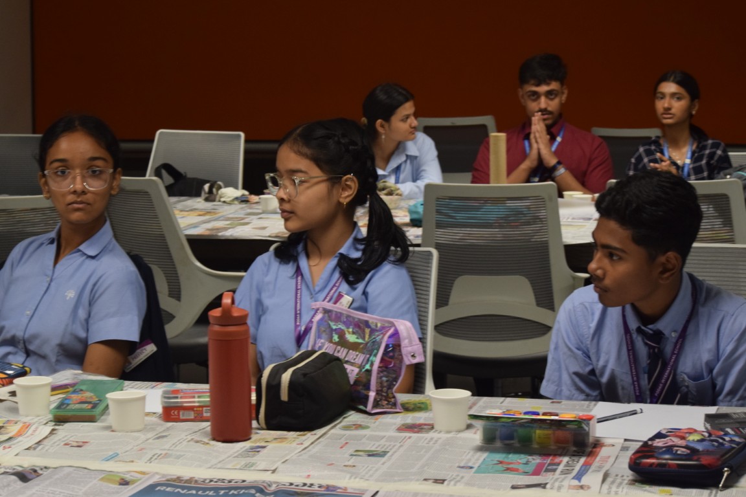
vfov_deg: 16.6
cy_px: 248
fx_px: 1709
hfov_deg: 24.6
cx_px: 373
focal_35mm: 82
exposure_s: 1/60
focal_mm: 55
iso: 800
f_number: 10
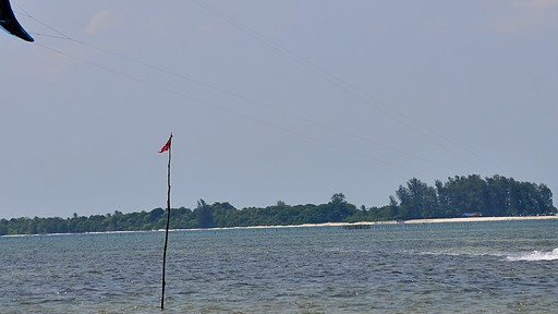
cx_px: 289
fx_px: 3699
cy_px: 109
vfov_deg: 4.9
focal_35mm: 250
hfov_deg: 8.6
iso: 100
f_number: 8
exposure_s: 1/500
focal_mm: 102
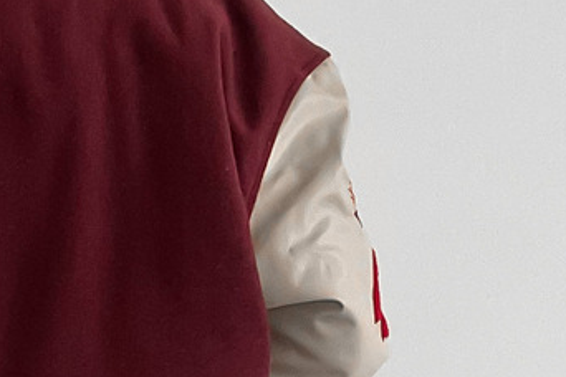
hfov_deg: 14.3
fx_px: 2217
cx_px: -18
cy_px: 527
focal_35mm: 141
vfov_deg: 9.5
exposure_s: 1/60
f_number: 1.8
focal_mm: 3
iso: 100
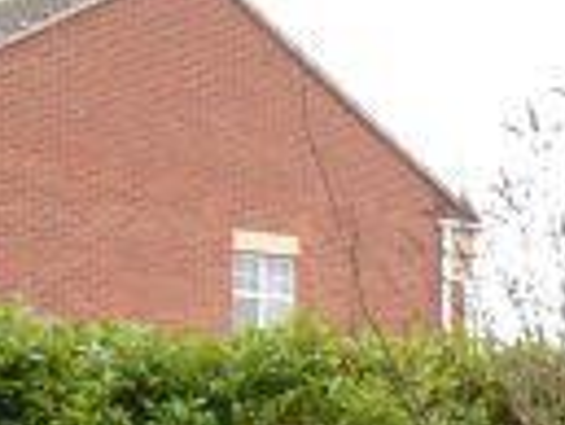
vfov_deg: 10.4
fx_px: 2222
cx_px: 718
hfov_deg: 14.0
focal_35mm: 136
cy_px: 708
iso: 400
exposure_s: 1/45
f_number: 3.5
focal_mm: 6.3
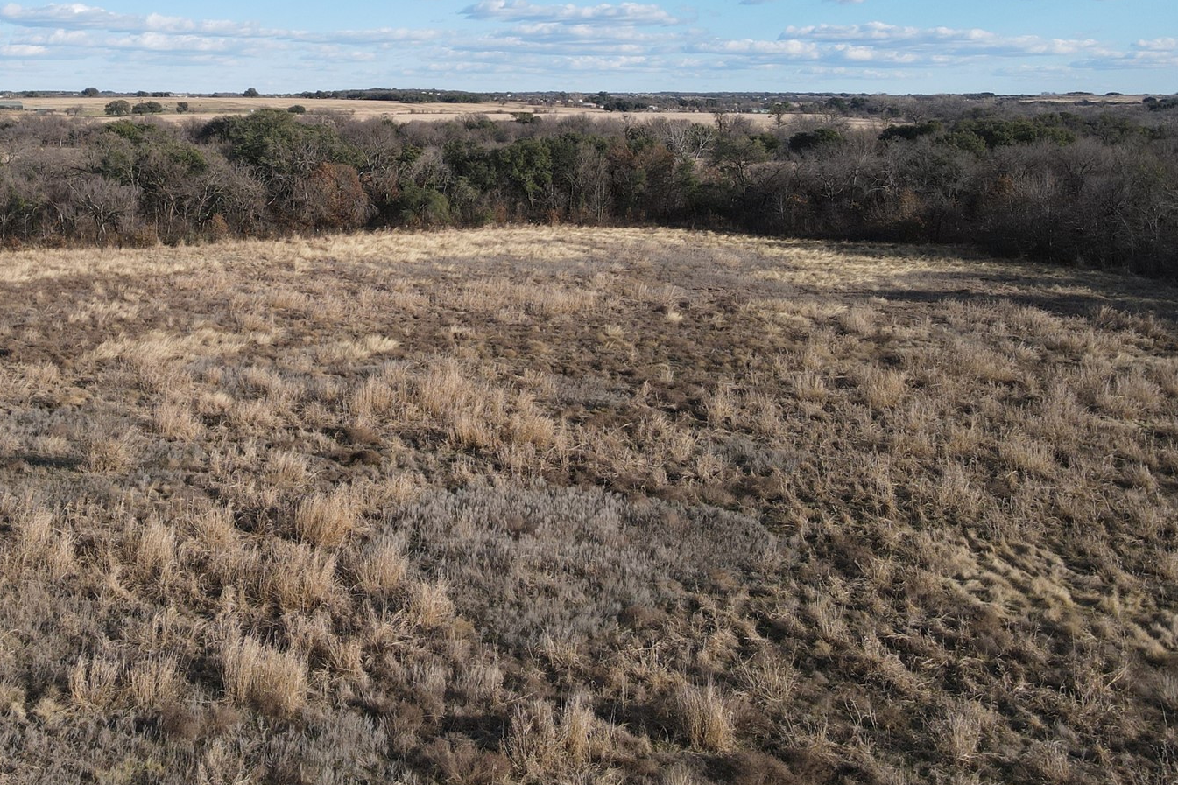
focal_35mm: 38
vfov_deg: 33.8
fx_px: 1243
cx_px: 344
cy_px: 137
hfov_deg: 49.3
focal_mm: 4.5
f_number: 2.8
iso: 100
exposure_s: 1/500
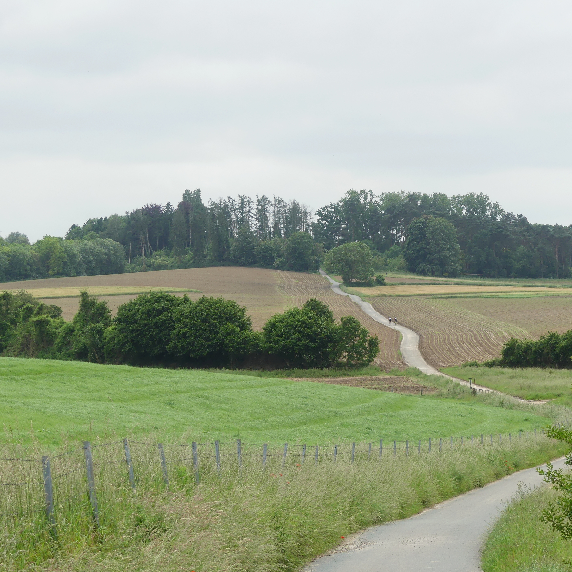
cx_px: 356
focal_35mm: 123
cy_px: 286
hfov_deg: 14.2
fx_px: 2299
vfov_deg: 14.2
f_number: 4
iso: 100
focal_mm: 18.7
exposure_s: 1/500
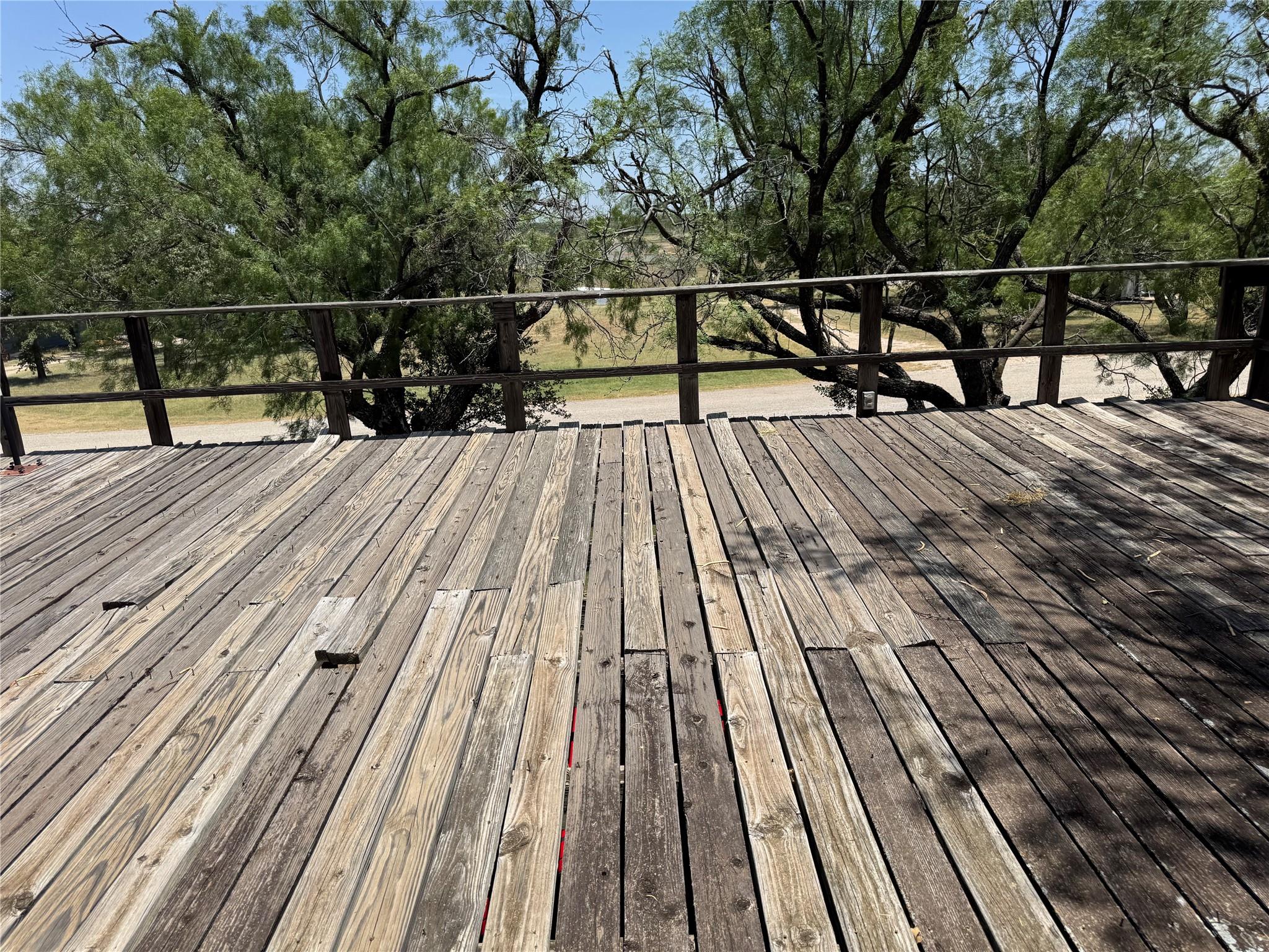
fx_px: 880
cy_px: 476
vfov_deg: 56.8
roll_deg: +3.0
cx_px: 634
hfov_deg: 71.6
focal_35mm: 24
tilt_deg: -15.5
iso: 80
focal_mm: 6.76
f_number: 1.78
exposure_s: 1/5814
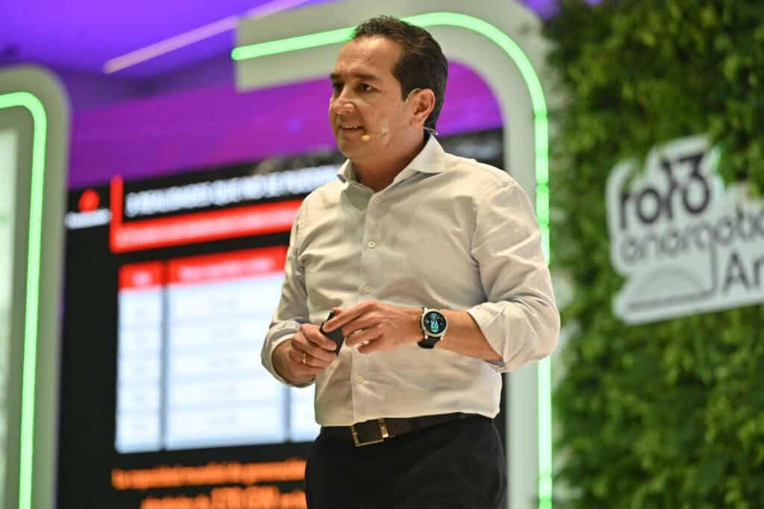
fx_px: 2121
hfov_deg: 20.4
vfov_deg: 13.7
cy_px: 254
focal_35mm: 100
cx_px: 382
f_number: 2.8
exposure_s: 1/200
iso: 500
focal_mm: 100
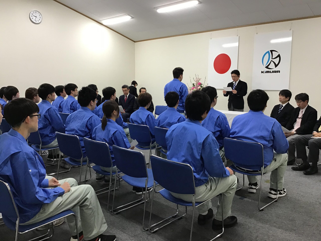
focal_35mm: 31
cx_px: 160
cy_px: 120
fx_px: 287
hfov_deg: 58.4
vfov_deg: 45.4
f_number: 2.4
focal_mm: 3.3
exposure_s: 1/30
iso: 64
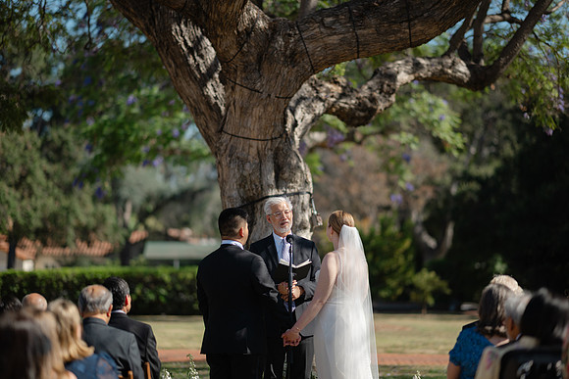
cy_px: 190
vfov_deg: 13.0
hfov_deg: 19.5
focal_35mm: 105
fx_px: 1660
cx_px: 284
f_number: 1.4
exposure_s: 1/2500
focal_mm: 105
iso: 64
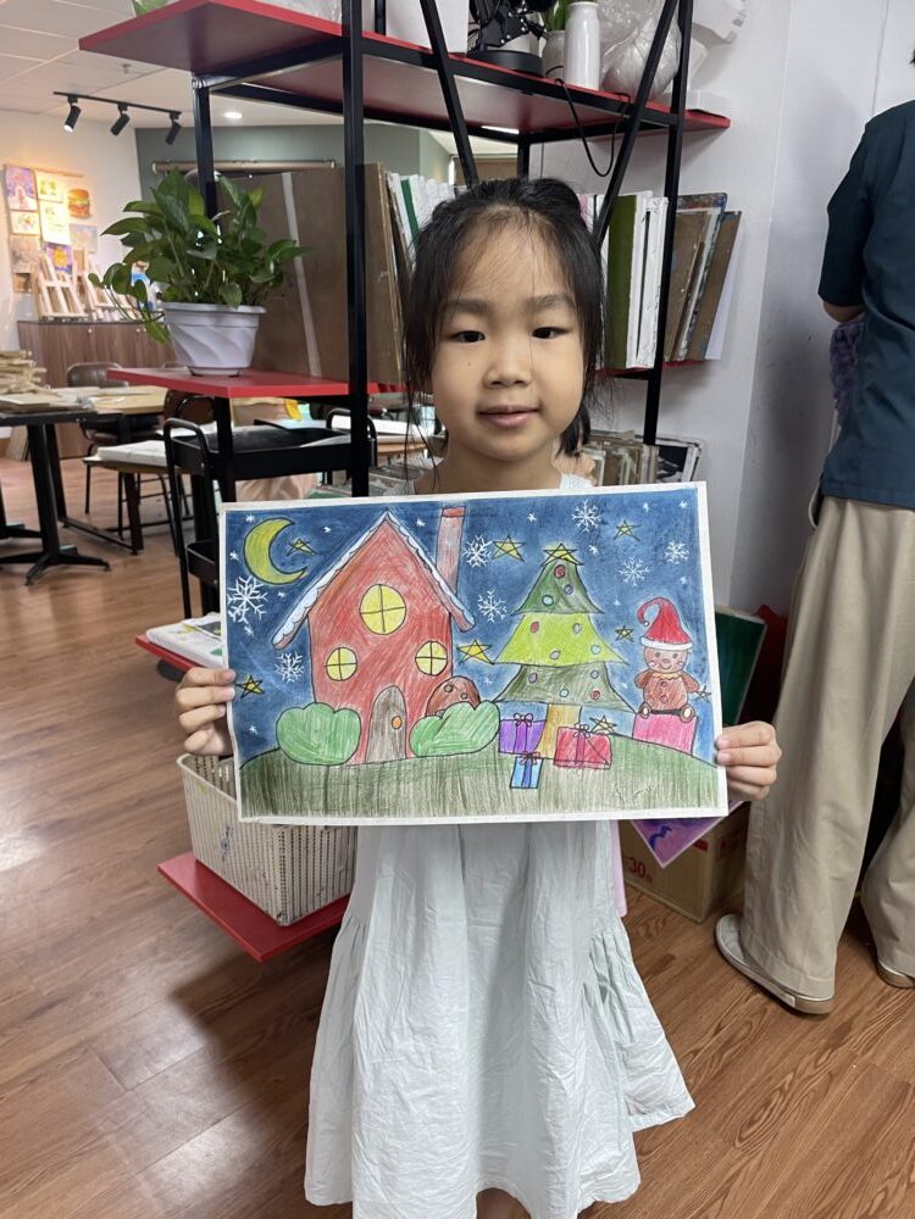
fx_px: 916
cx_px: 458
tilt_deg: -17.8
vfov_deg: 67.3
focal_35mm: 26
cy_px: 610
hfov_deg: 53.1
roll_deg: -0.3
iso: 64
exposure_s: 1/50
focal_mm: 4.2
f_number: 1.6
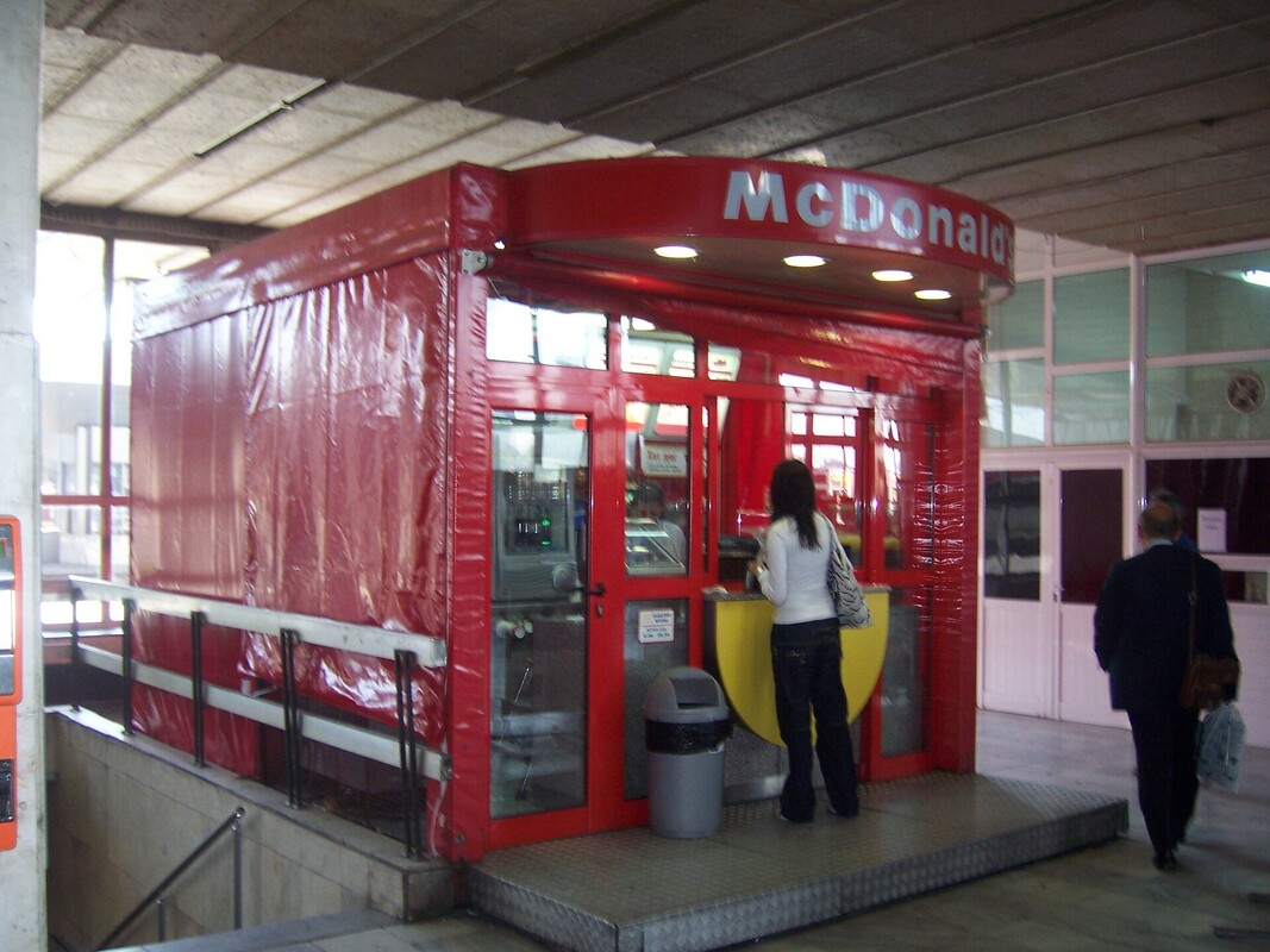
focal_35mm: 36
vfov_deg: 39.6
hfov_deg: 51.4
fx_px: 1321
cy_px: 476
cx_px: 635
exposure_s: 1/60
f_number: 2.8
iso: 125
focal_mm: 6.2
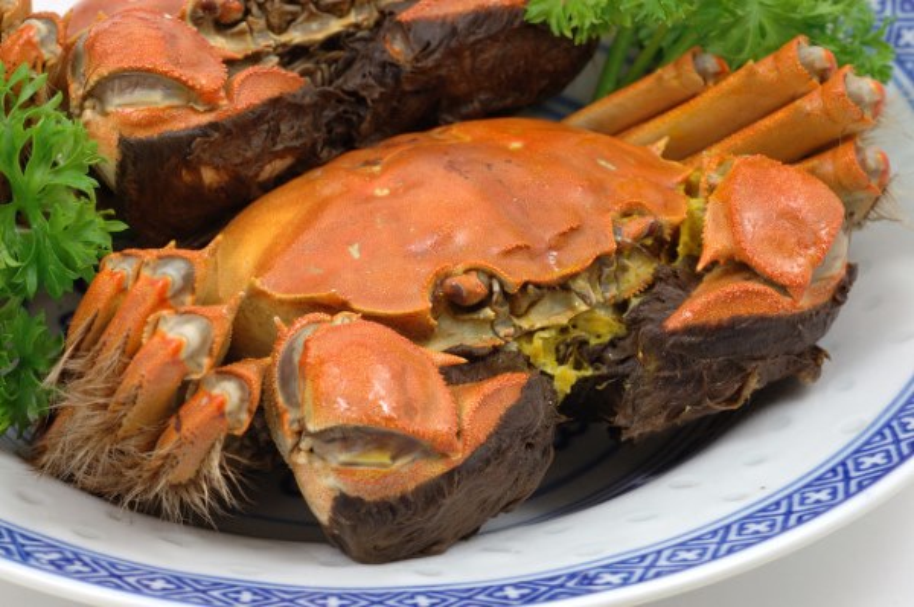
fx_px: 2281
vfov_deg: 15.1
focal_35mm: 90
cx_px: 457
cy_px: 304
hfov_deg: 22.7
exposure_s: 1.3
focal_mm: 60
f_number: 18
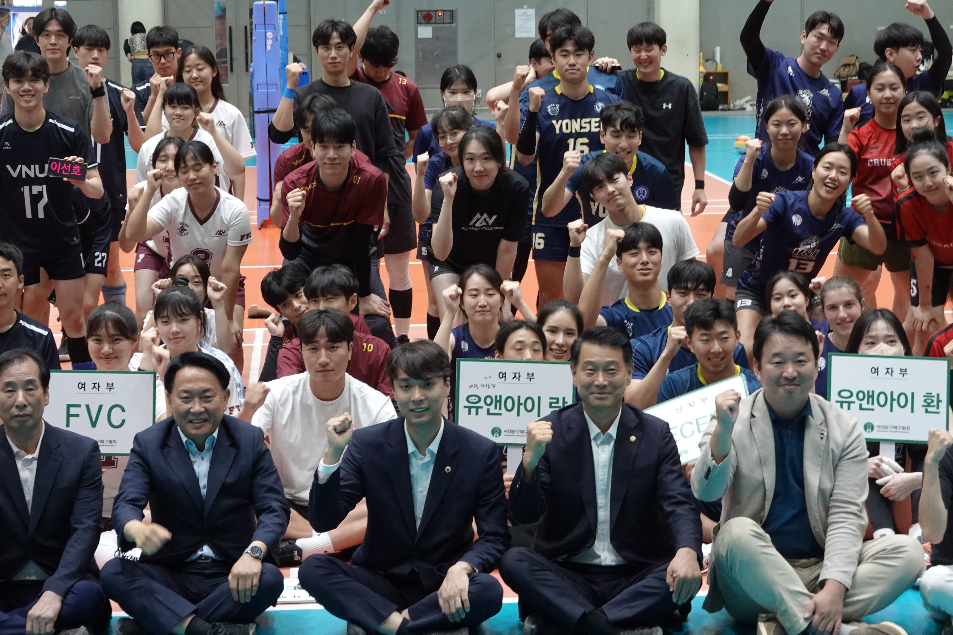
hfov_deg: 24.5
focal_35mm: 83
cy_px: 310
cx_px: 476
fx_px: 2197
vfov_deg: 16.5
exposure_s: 1/80
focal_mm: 26.9
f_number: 4
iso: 800
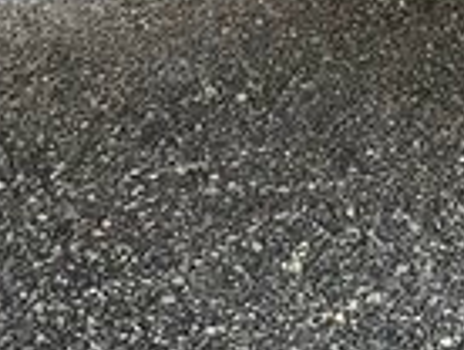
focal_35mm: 84
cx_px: 407
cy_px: -84
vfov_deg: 16.8
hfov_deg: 22.7
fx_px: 1128
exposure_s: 1/122
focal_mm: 3
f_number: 1.8
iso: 50
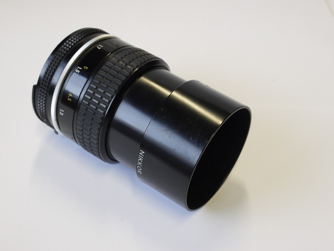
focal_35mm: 60
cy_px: 126
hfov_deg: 32.2
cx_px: 167
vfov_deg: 24.4
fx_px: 579
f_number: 8
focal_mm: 30
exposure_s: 1/30
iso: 400
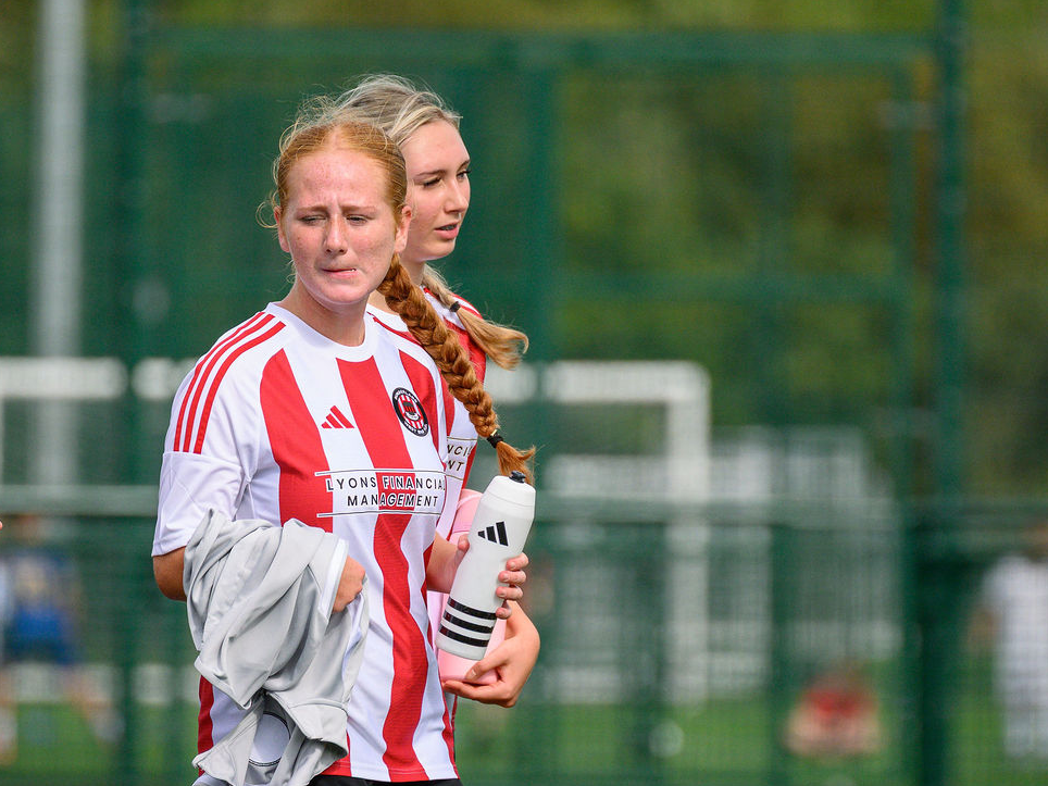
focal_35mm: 878
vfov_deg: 1.7
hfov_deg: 2.3
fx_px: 26581
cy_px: 481
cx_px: 433
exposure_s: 1/2000
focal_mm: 400
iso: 720
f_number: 5.6
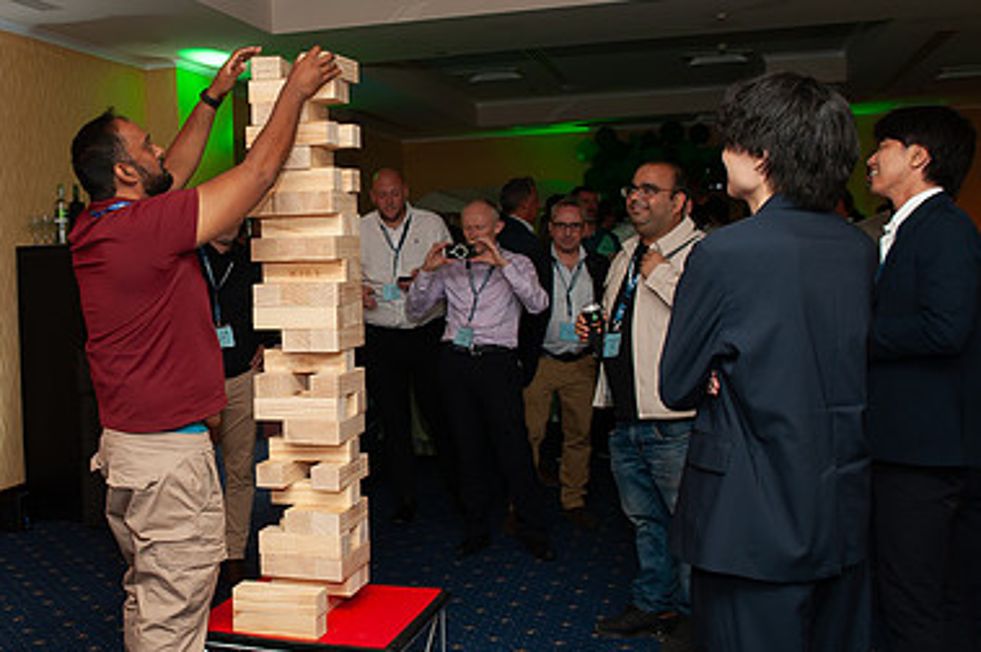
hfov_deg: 42.8
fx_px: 1198
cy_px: 277
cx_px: 217
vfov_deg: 30.4
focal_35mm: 44
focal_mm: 24
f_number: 6.3
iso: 400
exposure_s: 1/160
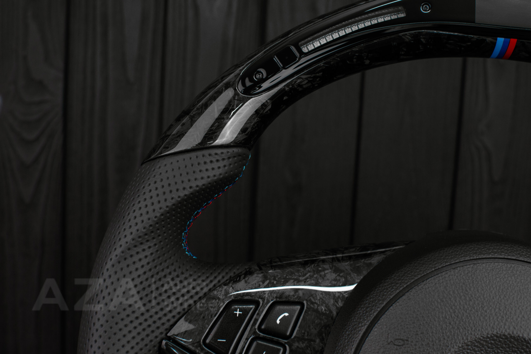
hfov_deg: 37.8
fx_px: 774
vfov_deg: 25.8
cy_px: 177
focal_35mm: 52
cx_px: 266
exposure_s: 1/125
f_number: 6.3
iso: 500
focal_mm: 35
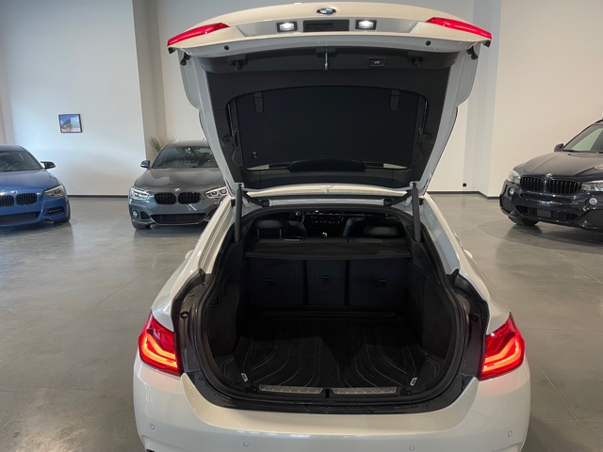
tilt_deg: -13.0
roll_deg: +0.7
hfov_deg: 67.3
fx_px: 453
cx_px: 302
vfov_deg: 53.1
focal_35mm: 26
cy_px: 226
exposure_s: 1/50
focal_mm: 4.2
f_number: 1.6
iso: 80
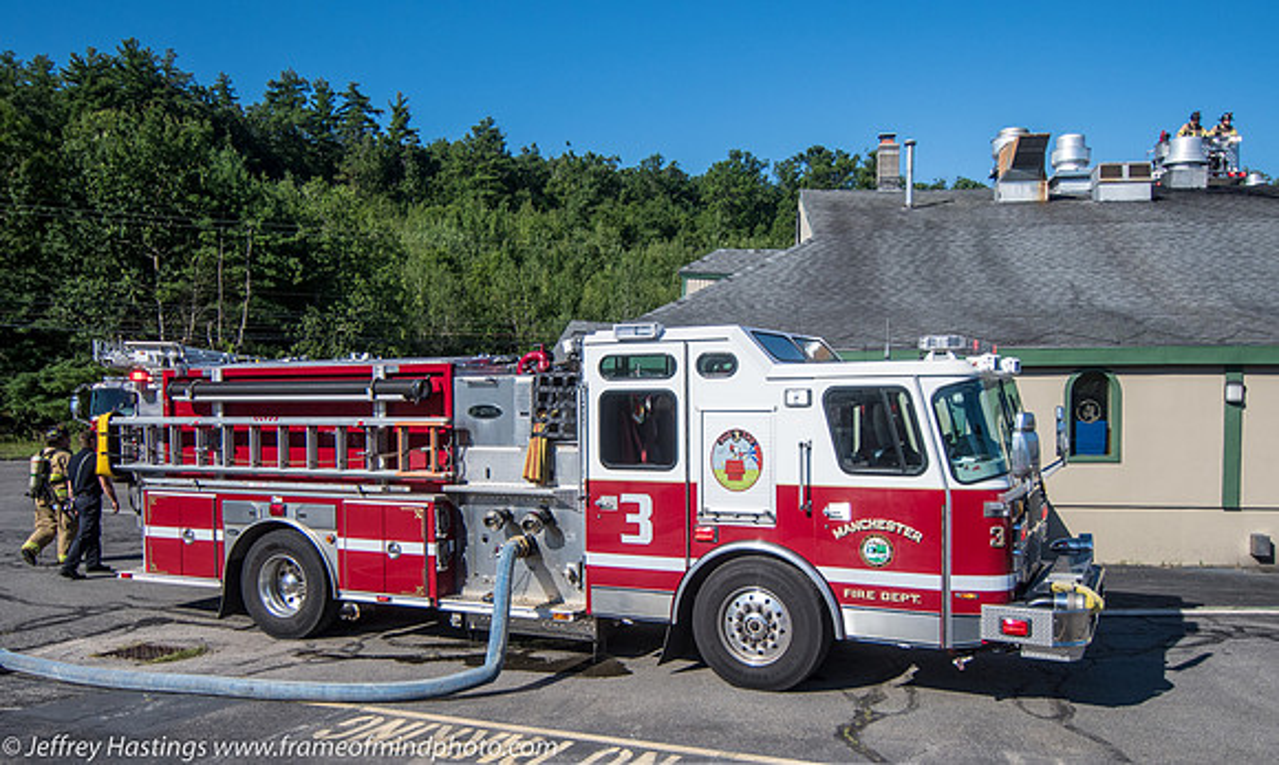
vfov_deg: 30.3
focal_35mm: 41
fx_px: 1411
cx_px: 644
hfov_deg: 48.7
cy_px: 430
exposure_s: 1/4000
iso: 250
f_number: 4.5
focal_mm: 22
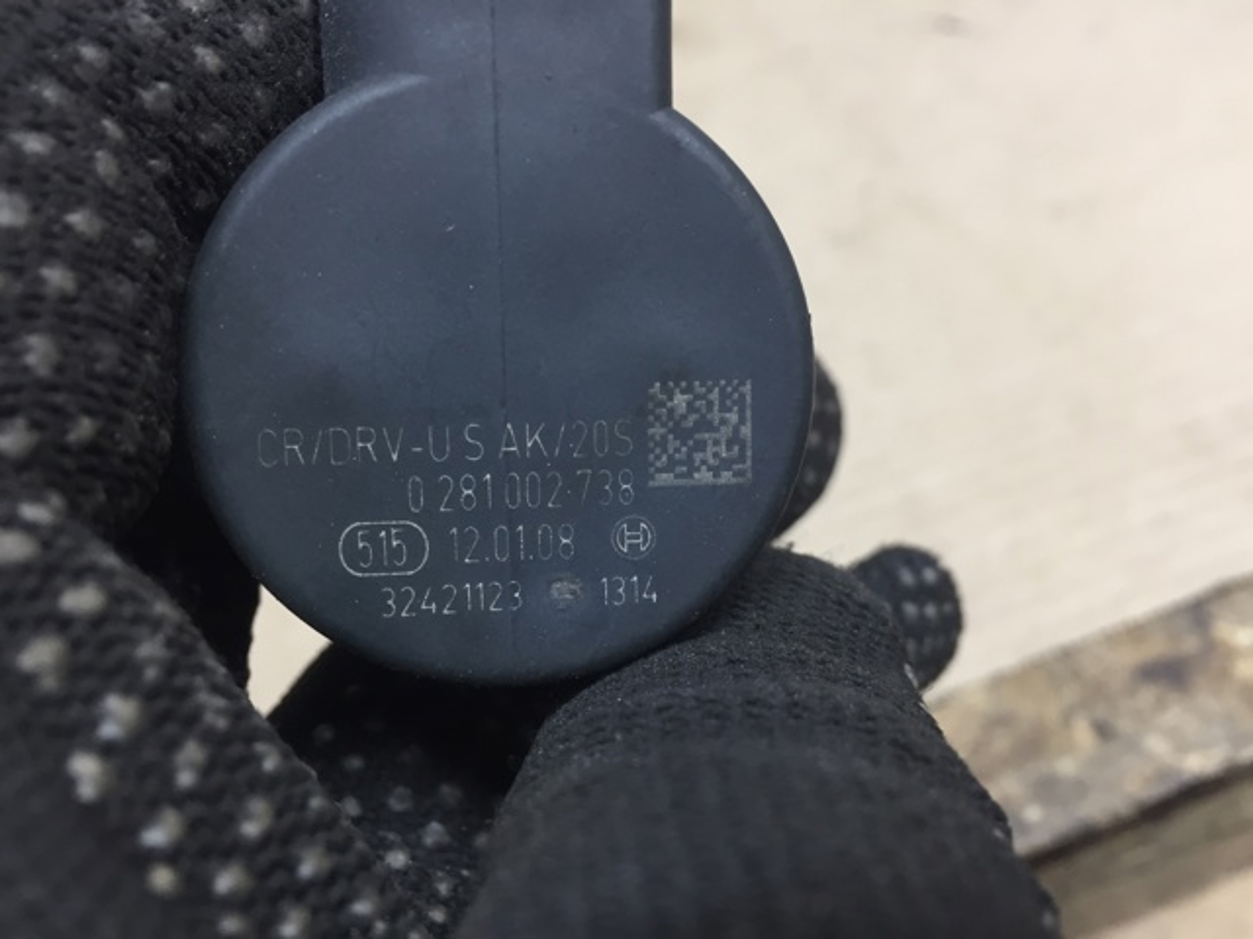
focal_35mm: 29
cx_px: 626
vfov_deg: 48.2
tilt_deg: -44.1
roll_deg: +17.0
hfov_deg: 61.7
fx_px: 1050
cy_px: 470
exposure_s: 1/33
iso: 80
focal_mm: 4.15
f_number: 2.2
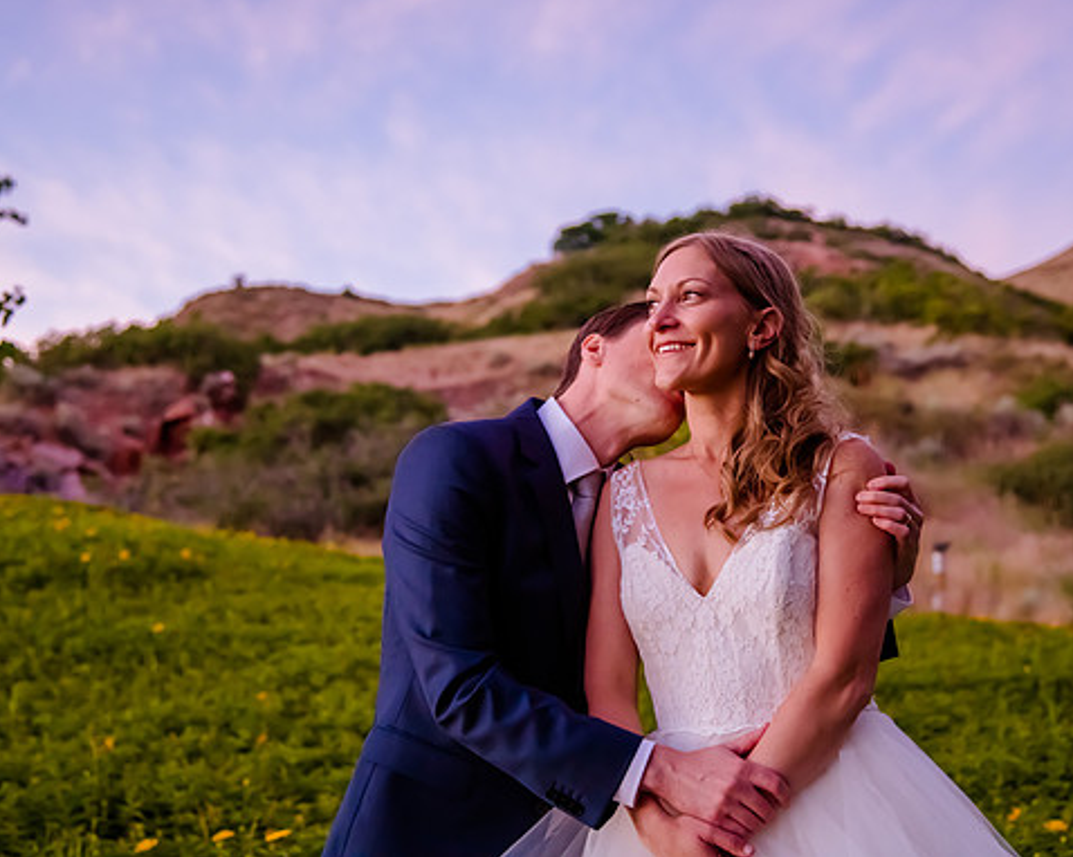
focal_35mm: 57
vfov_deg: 26.7
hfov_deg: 33.0
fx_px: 1809
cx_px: 543
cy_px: 425
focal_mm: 50
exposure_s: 1/500
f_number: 4
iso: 5000
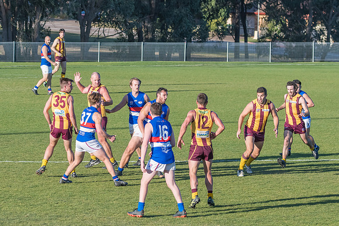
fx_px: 2406
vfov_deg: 5.4
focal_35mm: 255
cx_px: 172
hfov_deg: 8.1
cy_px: 111
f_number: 8
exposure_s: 1/2000
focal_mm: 150
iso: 800
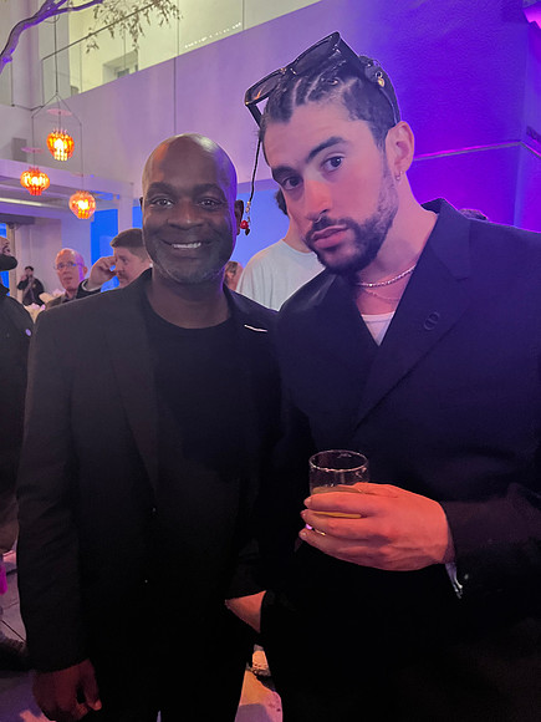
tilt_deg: -6.0
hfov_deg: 53.1
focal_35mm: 26
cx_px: 270
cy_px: 361
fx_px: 542
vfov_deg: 67.3
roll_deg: -0.3
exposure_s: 1/30
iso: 1000
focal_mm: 5.7
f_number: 1.5
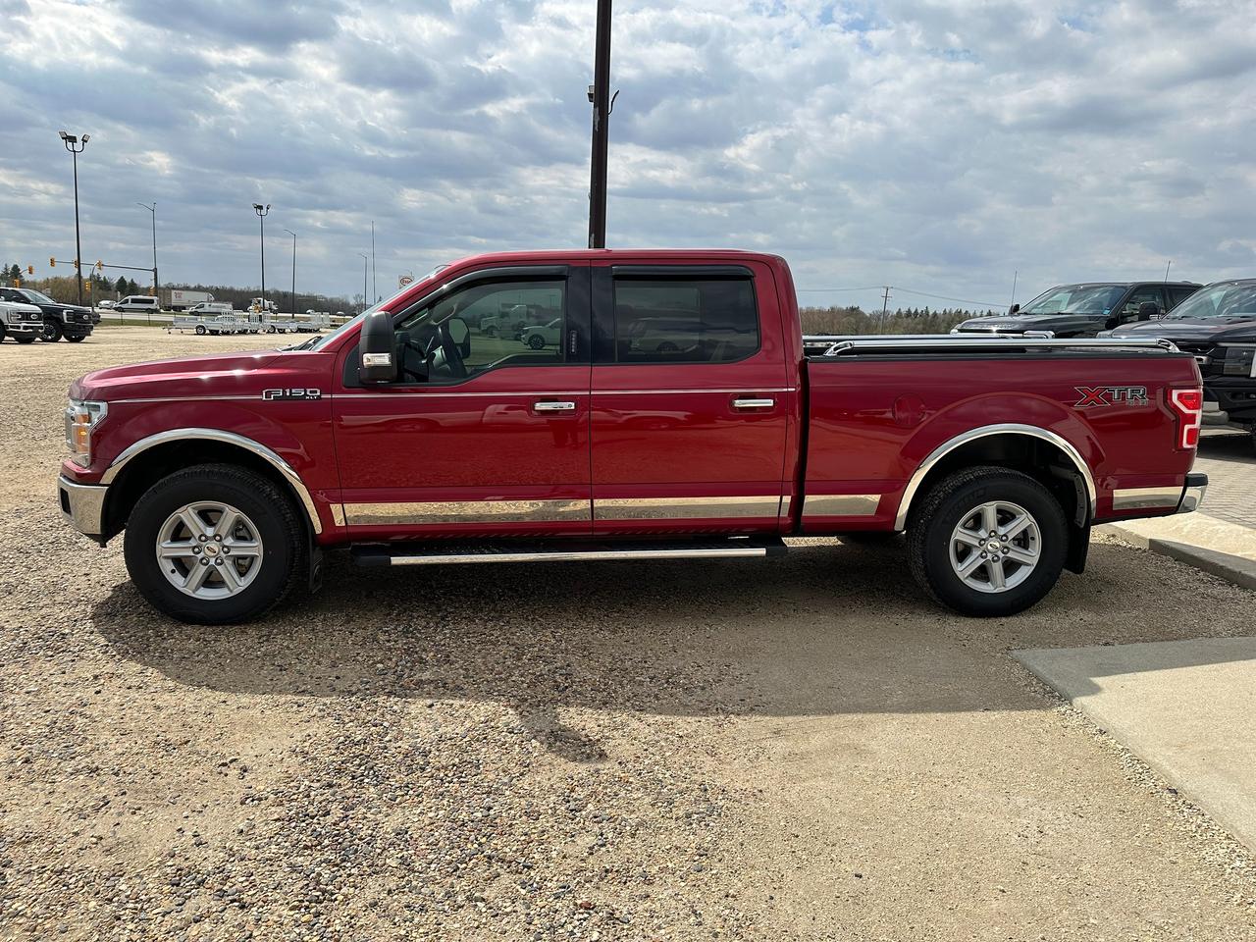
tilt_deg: -8.4
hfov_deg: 71.6
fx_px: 871
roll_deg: -2.1
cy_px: 471
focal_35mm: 24
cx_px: 628
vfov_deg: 56.8
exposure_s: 1/5000
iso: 80
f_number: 1.78
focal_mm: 6.86
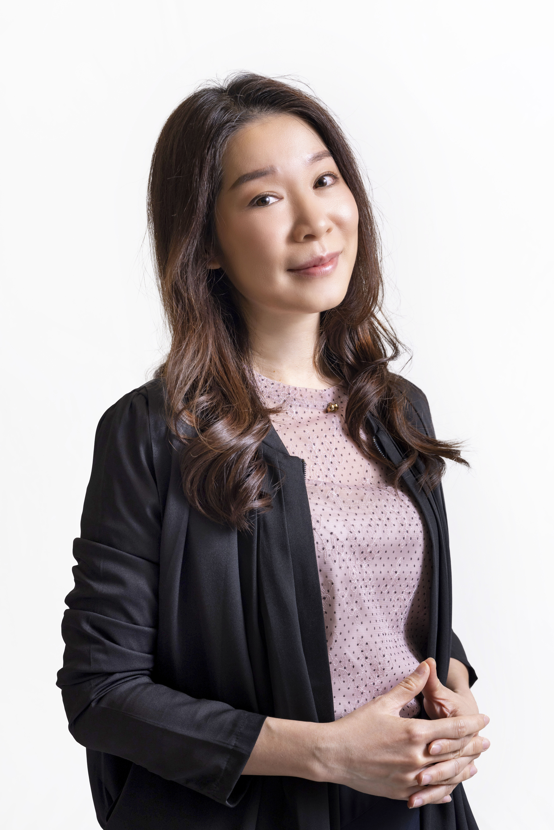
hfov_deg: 15.2
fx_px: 2077
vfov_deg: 22.6
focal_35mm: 90
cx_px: 277
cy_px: 415
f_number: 5.6
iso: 320
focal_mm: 90
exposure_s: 1/200
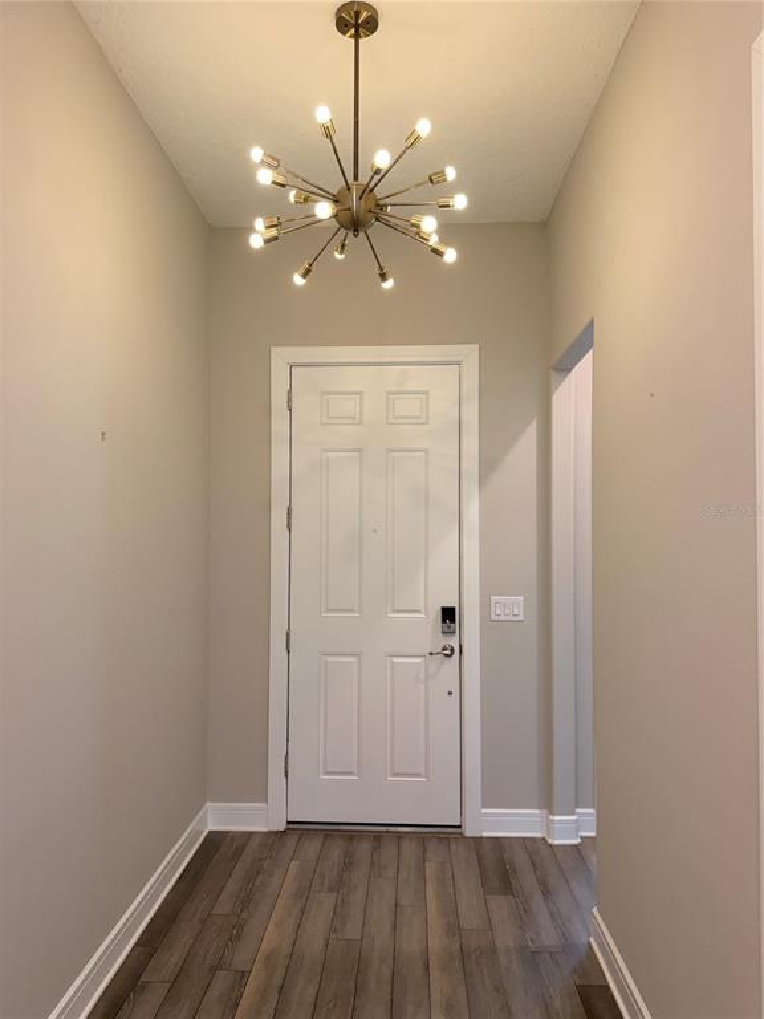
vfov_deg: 71.6
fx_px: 706
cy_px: 510
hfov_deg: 56.8
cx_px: 382
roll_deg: -0.3
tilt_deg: +1.9
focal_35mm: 24
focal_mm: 6.76
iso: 250
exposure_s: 1/120
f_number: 1.78
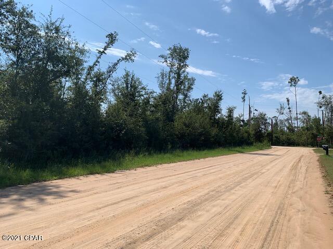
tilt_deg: +3.1
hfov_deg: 67.3
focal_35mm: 26
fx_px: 250
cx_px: 166
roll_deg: -2.5
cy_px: 124
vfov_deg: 53.1
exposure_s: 1/4902
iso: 25
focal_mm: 4.25
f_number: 1.8
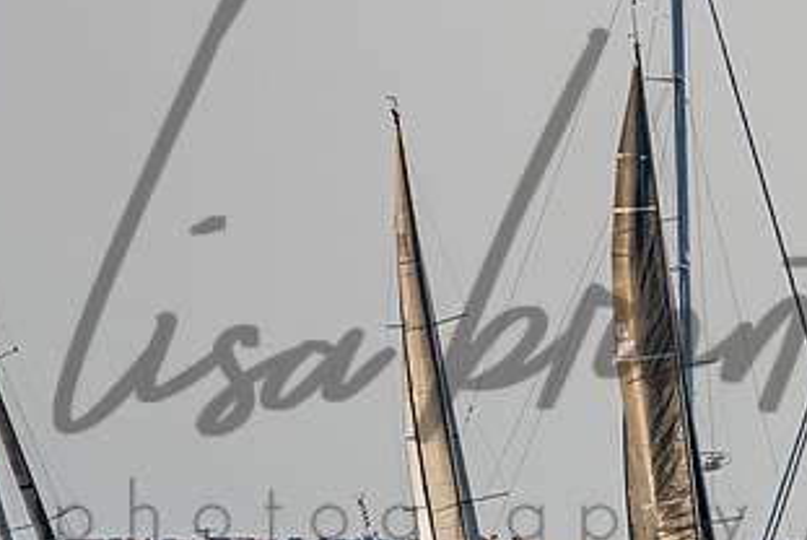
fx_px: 17232
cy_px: 93
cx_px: 699
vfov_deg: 1.8
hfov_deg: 2.7
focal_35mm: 768
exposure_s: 1/500
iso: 100
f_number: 8
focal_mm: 200
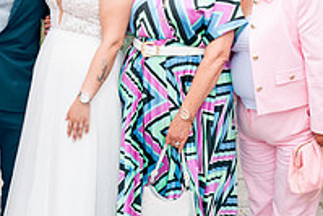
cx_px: 81
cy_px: 66
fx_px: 889
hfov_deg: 20.4
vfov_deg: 13.8
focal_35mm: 99
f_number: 6.3
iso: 160
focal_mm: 34
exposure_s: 1/160
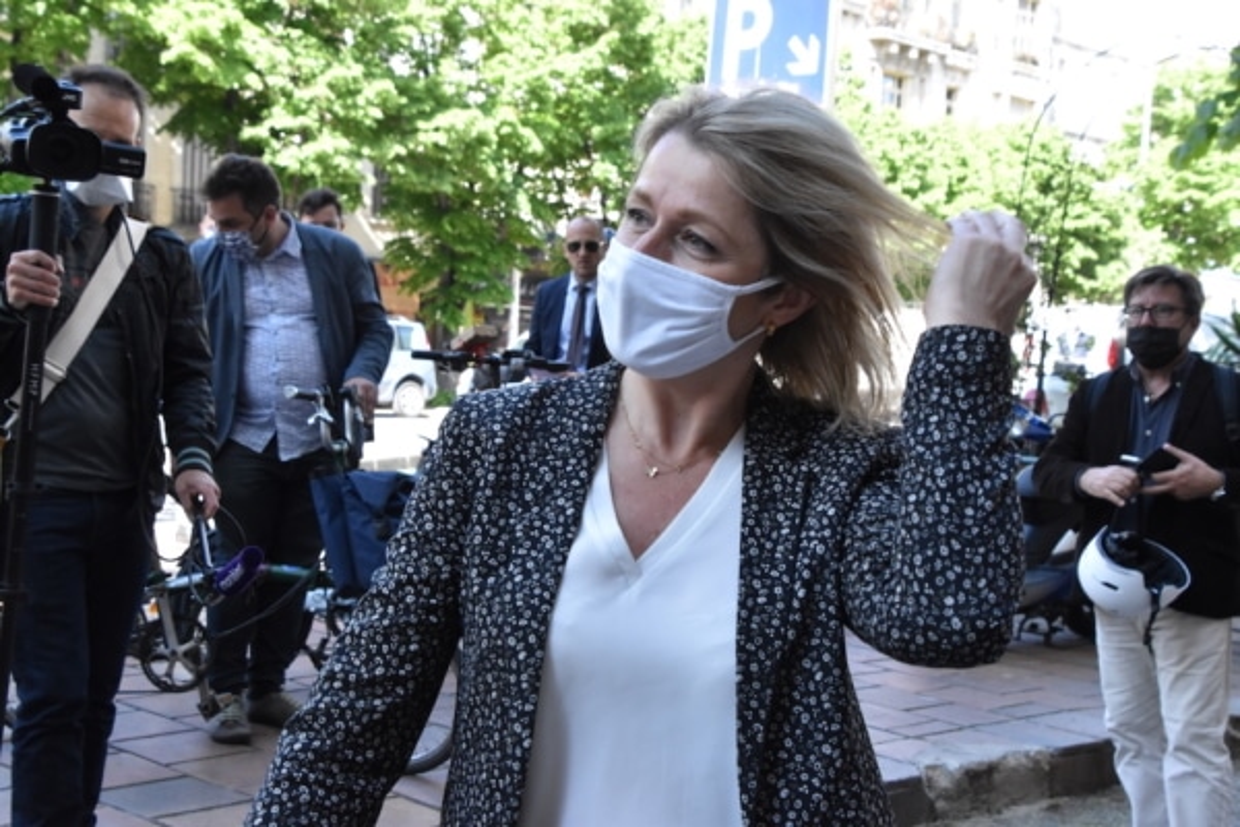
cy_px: 414
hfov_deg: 37.9
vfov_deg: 25.8
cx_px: 620
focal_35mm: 52
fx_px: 1808
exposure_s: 1/320
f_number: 9
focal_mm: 35
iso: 1600
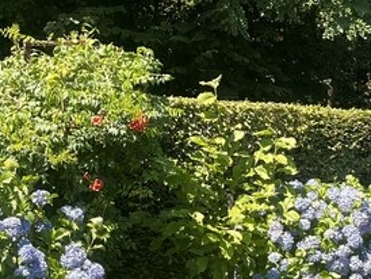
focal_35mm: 97
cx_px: 260
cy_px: -68
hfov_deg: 20.1
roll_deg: +0.0
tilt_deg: +8.8
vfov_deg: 14.7
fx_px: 1041
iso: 50
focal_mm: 5.1
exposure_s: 1/631
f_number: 1.6
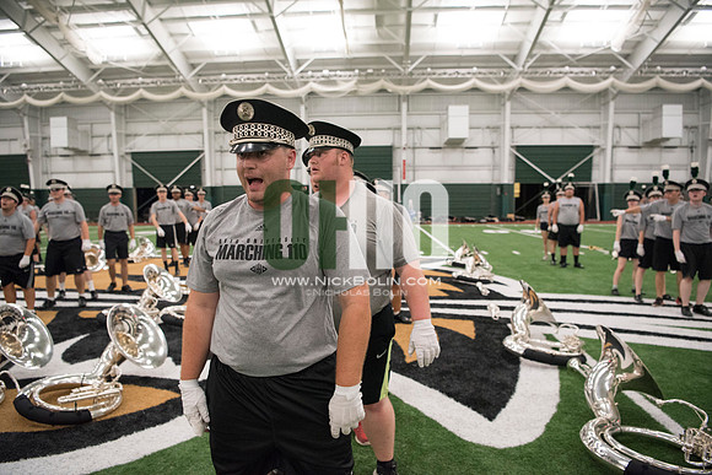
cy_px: 238
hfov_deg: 73.7
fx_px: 475
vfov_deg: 53.2
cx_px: 356
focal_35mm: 24
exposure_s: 1/320
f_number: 3.2
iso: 3200
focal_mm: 24
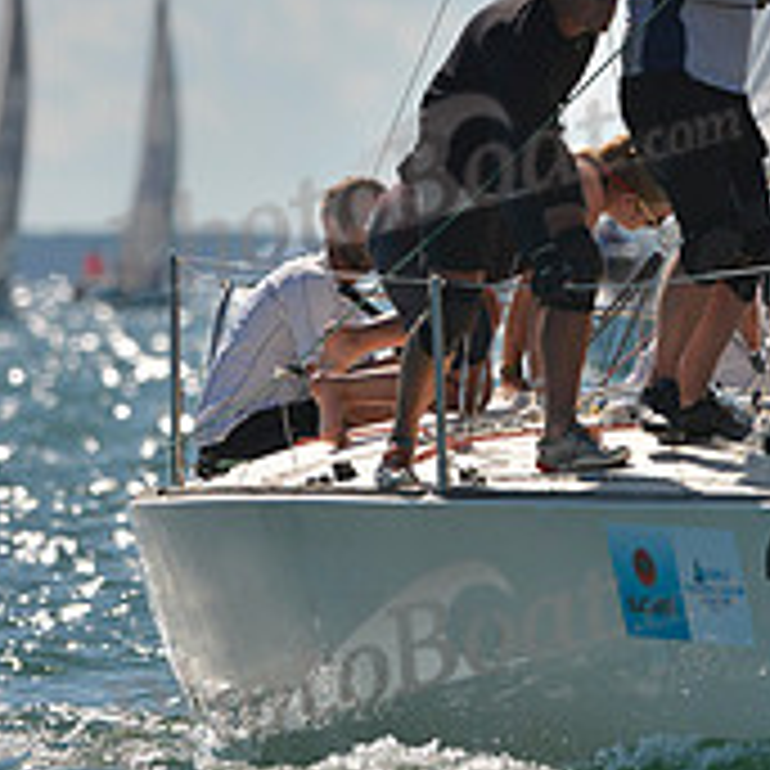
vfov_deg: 1.8
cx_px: 977
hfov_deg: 1.8
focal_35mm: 980
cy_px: 358
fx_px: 24663
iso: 200
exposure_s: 1/2500
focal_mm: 340
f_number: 5
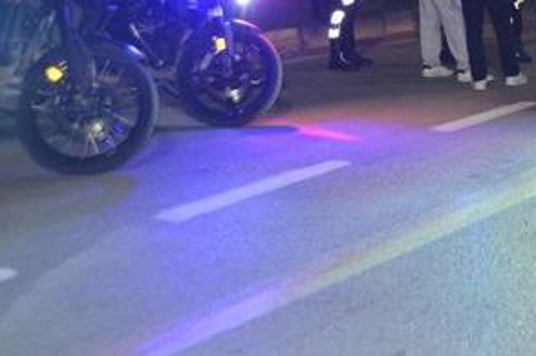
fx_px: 1295
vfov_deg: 15.3
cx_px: 507
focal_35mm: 87
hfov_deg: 22.7
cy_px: -27
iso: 2000
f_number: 3.8
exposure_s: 1/60
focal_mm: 34
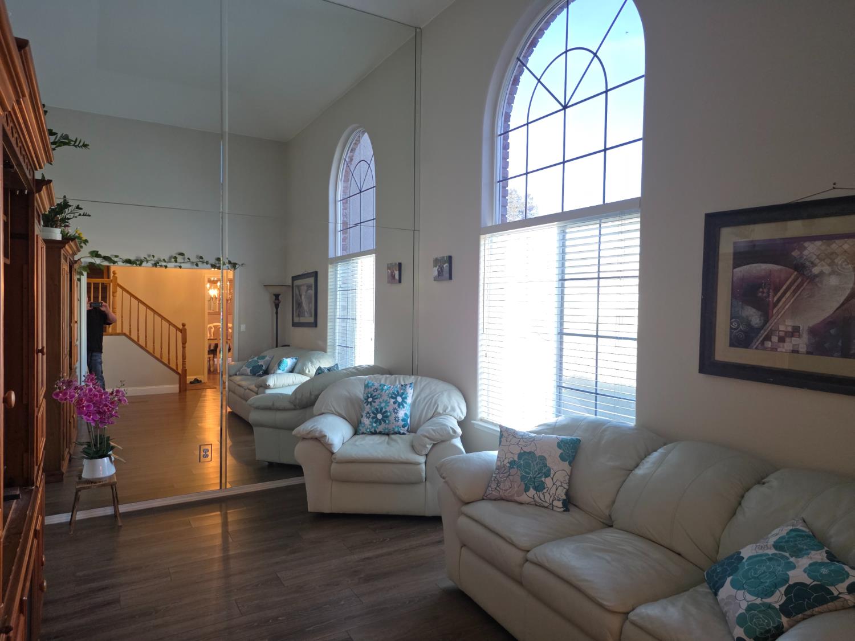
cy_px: 320
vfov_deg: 58.9
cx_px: 428
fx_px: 568
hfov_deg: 73.9
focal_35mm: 23
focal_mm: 6.25
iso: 400
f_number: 1.7
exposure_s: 1/120
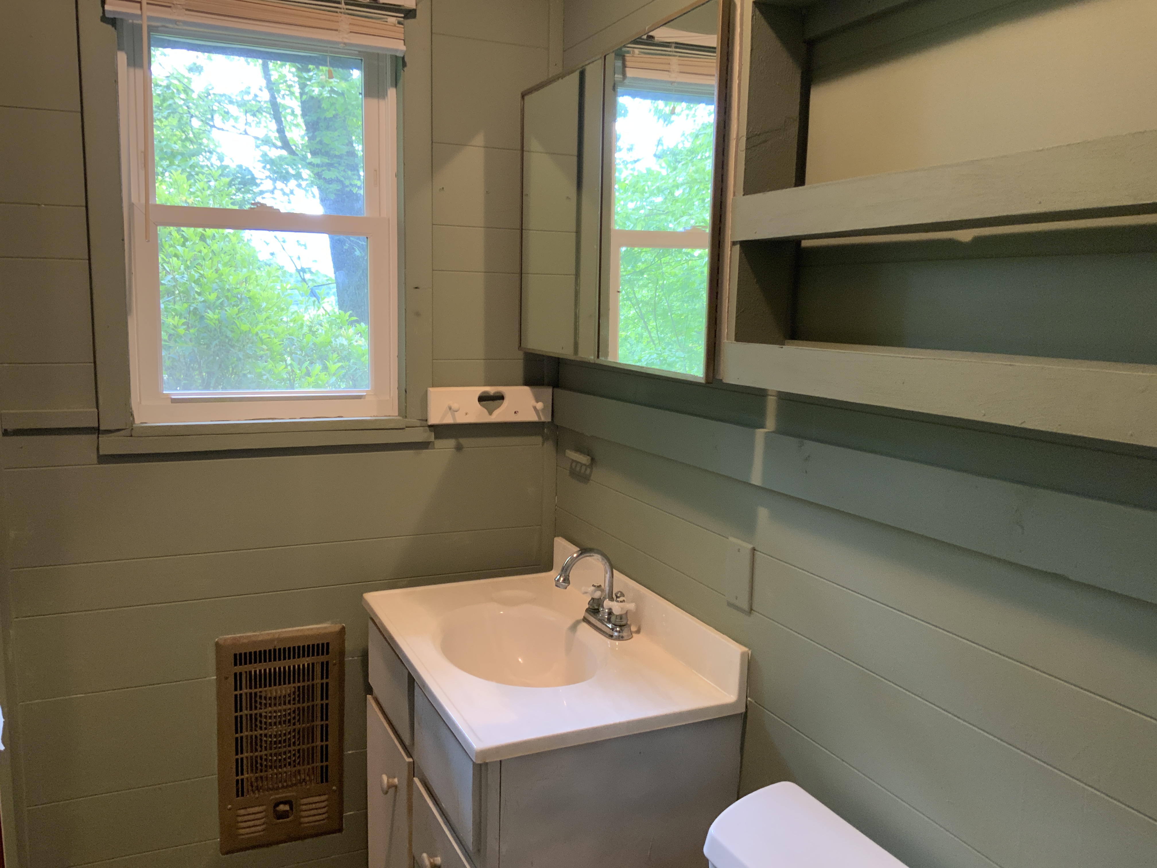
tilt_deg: -8.4
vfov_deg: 48.2
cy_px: 434
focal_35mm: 29
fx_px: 969
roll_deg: -2.2
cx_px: 578
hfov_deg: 61.7
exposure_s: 1/60
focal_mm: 3
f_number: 1.8
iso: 125
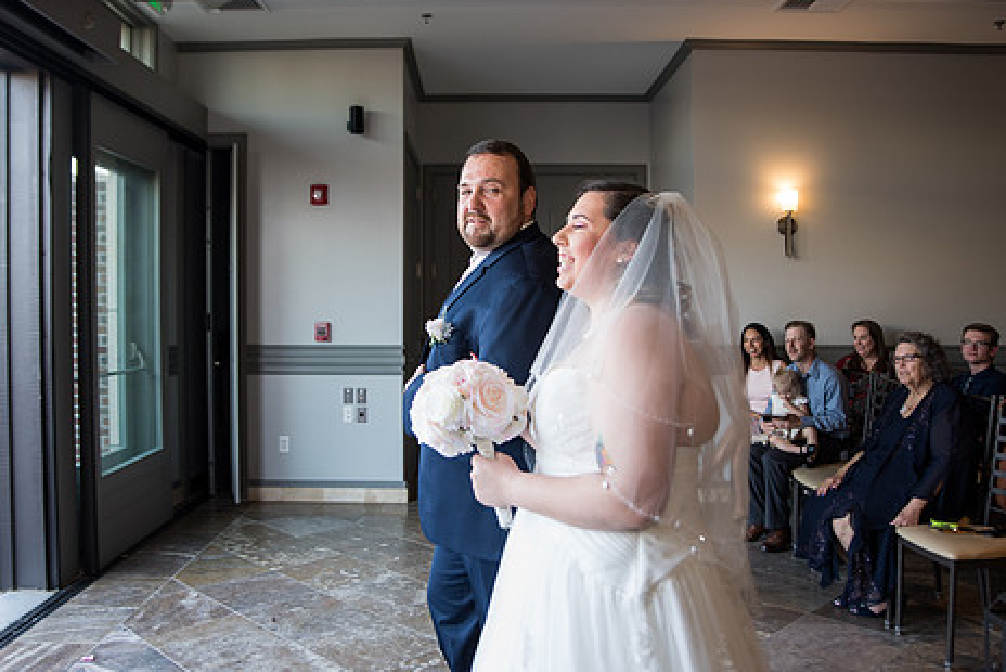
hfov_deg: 61.8
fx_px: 839
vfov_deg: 43.7
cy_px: 328
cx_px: 473
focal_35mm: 30
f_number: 2.8
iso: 500
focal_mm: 24
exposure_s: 1/200
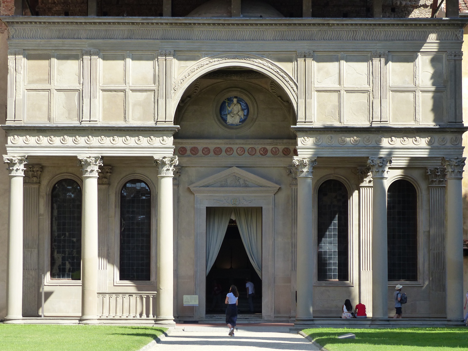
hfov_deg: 16.3
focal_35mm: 121
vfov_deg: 12.2
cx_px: 234
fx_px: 1636
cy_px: 176
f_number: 4
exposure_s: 1/400
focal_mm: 21.8
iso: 160
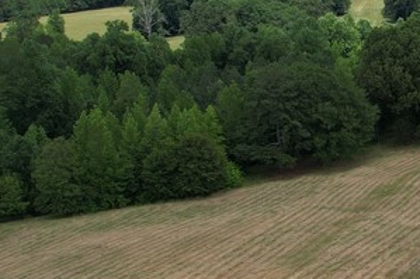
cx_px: 589
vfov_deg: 16.9
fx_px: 933
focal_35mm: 80
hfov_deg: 22.0
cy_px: 213
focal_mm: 8.38
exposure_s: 1/2000
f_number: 2.8
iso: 120
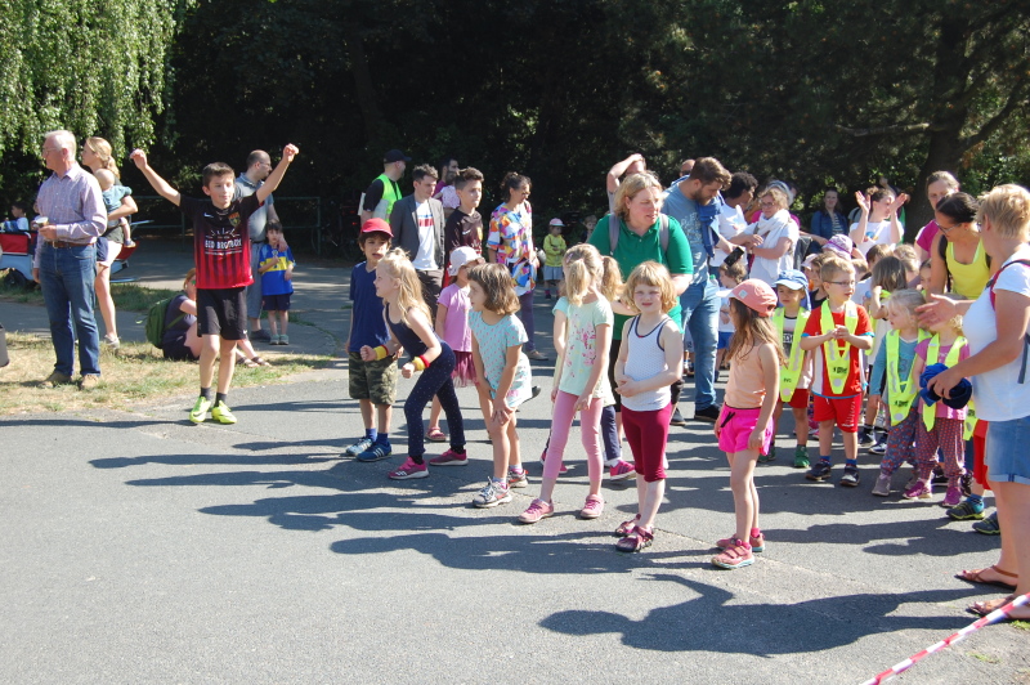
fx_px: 1286
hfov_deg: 43.6
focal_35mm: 45
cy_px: 342
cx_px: 515
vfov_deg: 29.8
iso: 200
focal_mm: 30
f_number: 7.1
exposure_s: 1/200
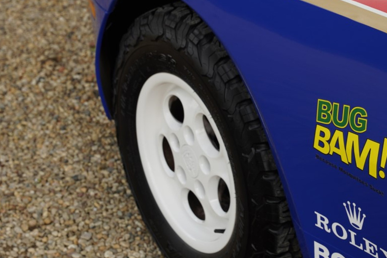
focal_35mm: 95
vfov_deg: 14.3
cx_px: 335
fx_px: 1026
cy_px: 81
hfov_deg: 21.0
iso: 100
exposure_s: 1/80
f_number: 5.6
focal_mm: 45.7
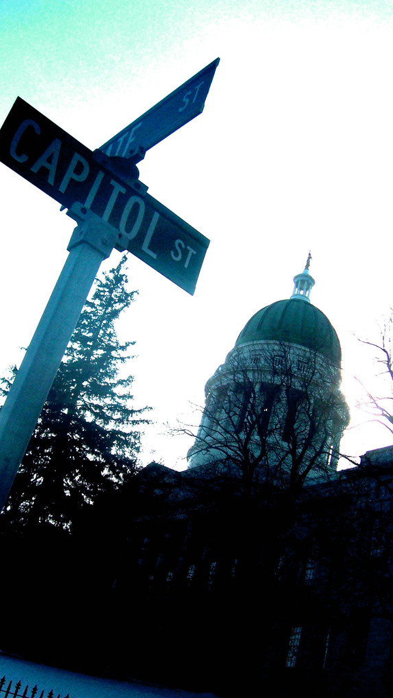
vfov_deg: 49.4
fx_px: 760
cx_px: 188
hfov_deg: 29.0
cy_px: 373
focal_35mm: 41
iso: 80
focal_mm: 5.6
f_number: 5.1
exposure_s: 1/1000
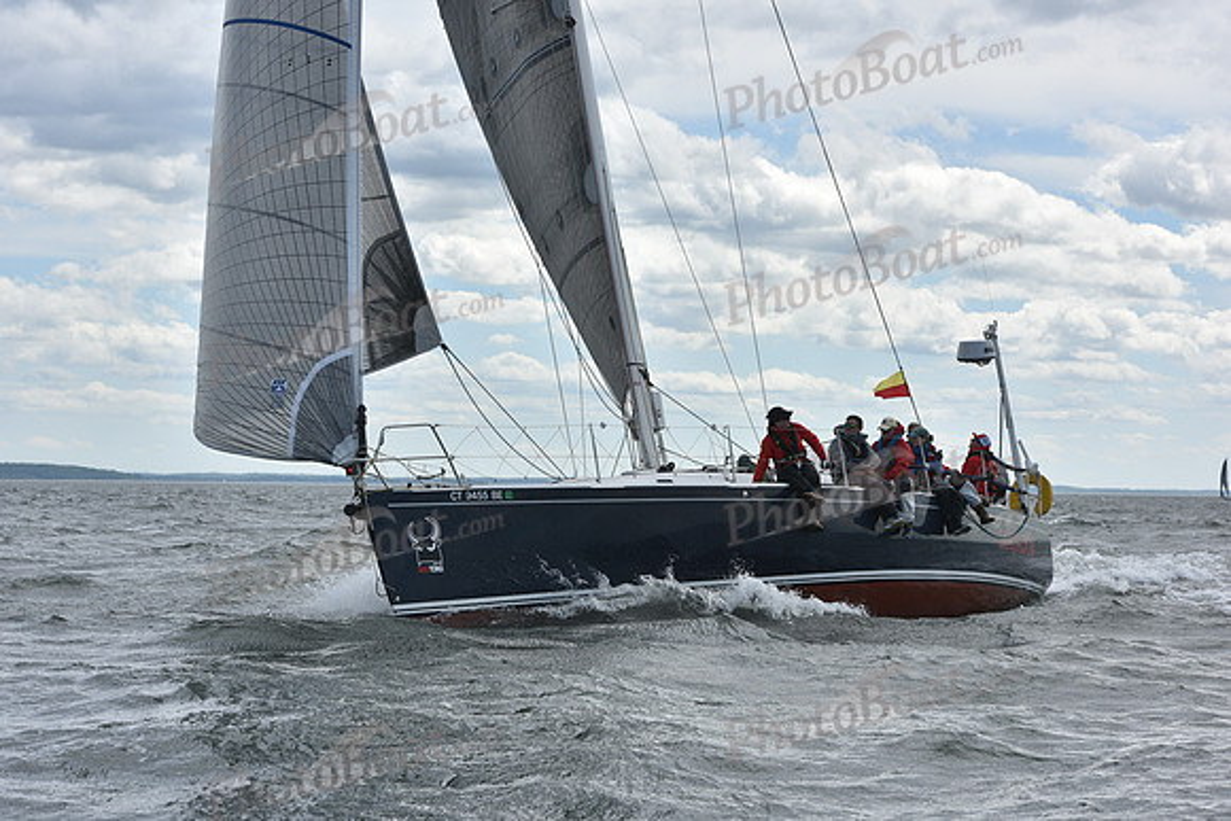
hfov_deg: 21.5
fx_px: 3249
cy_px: 410
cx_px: 616
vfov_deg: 14.4
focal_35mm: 95
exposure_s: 1/1000
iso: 320
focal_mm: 95
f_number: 9
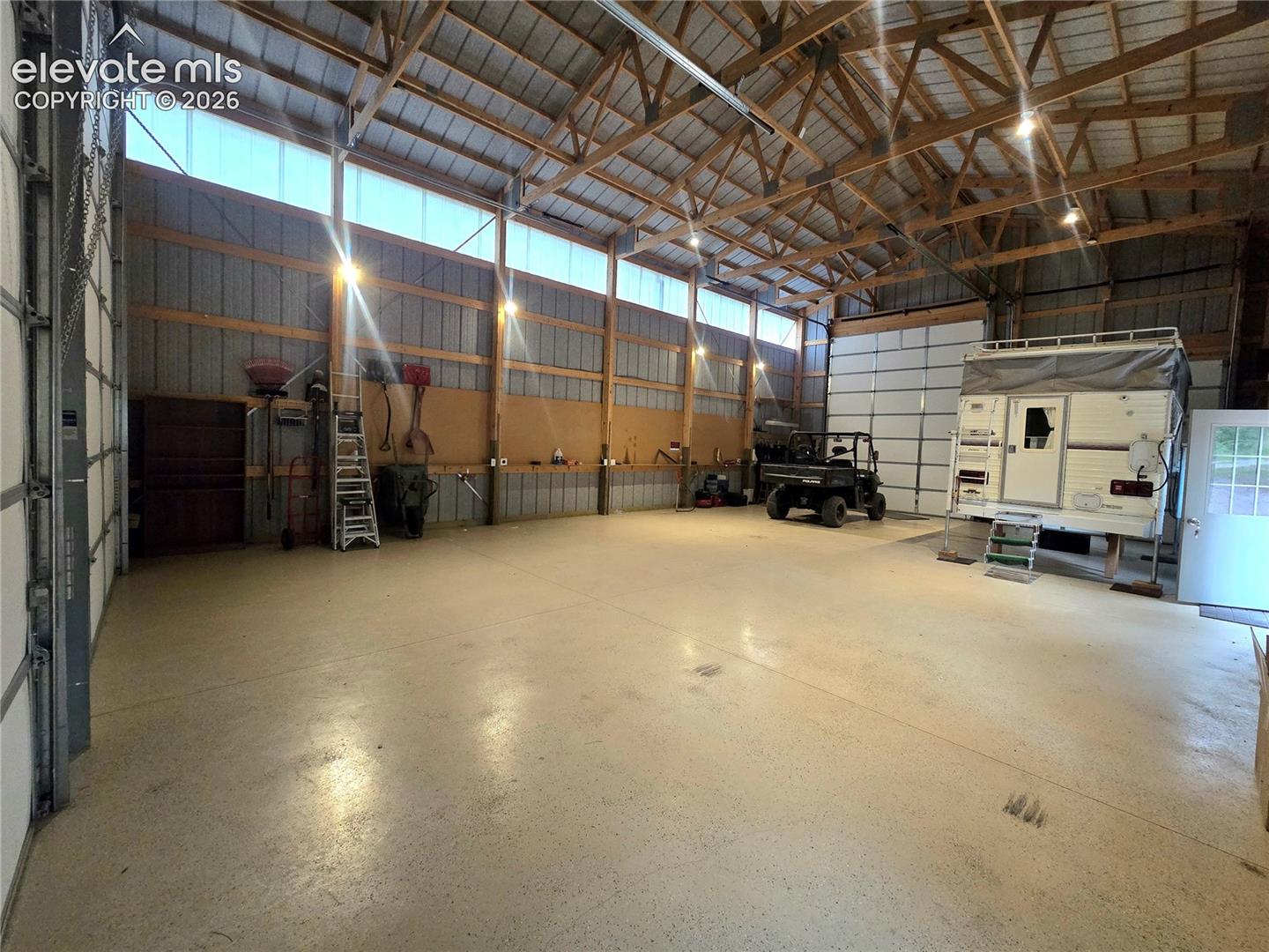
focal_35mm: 13
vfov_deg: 89.9
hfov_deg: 106.2
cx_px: 634
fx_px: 477
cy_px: 476
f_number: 2.2
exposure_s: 1/60.2
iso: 500
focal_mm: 2.2
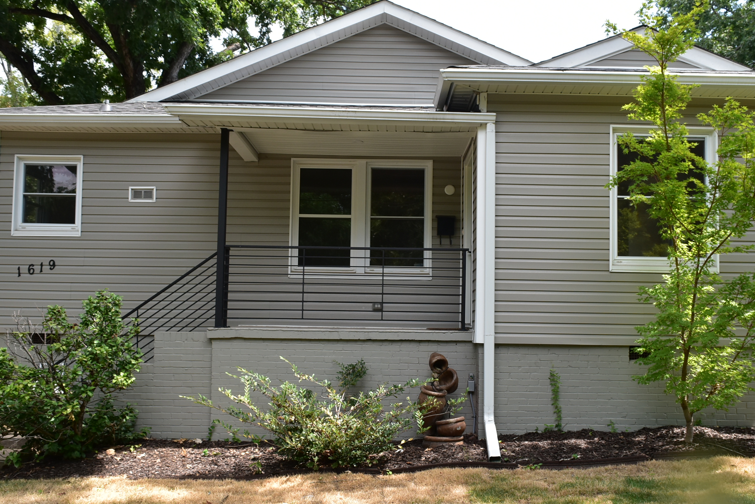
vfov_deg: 39.9
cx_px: 393
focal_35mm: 33
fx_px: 693
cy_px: 293
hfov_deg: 57.2
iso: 400
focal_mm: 18
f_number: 9
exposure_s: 1/160
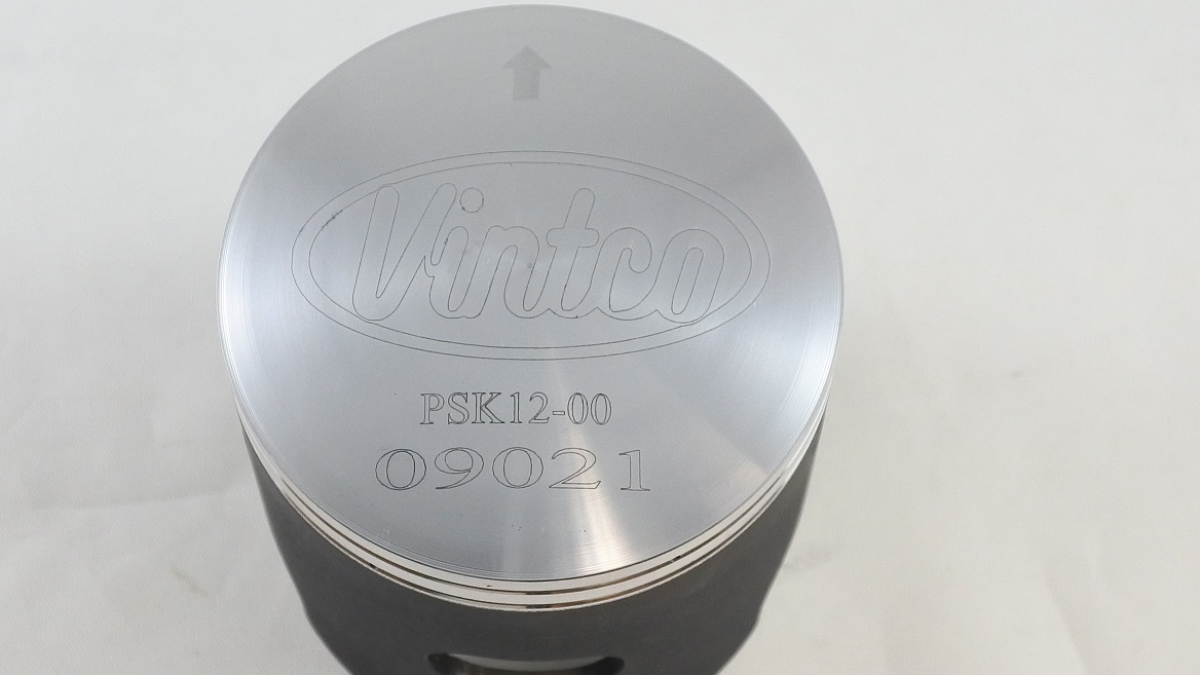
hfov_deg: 43.7
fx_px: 1496
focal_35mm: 47
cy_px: 369
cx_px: 533
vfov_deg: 25.4
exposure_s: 1/125
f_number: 4
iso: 450
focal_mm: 13.7
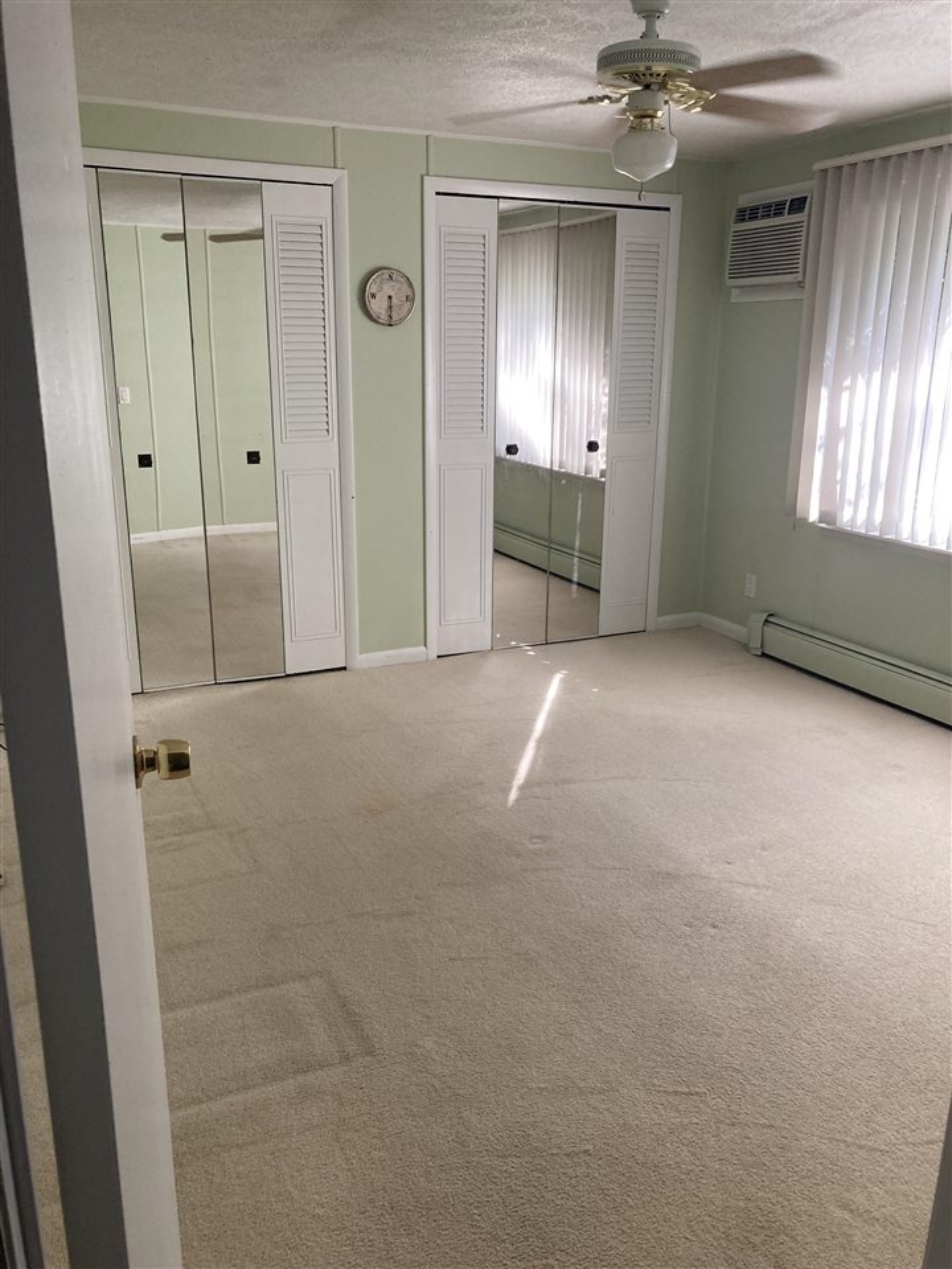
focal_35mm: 28
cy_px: 634
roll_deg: -0.2
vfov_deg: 63.4
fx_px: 1027
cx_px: 476
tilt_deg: -15.4
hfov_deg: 49.7
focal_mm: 3.99
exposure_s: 1/60
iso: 80
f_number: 1.8
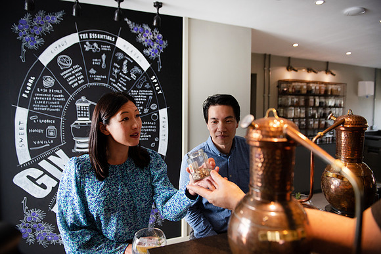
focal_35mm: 24
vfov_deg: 53.2
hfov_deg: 73.7
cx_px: 190
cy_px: 127
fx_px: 254
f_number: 2.8
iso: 320
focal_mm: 24
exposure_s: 1/250
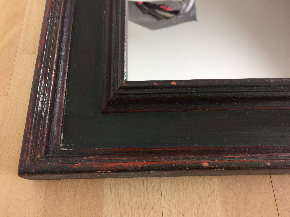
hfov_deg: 61.7
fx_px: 243
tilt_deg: -65.8
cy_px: 108
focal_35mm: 29
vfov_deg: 48.2
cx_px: 145
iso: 100
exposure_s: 1/33
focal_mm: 4.15
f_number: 2.2
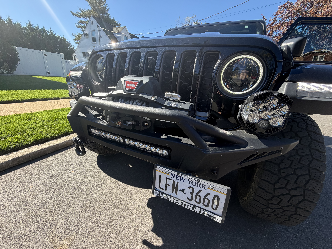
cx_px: 166
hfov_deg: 102.1
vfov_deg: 85.7
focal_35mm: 14
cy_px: 124
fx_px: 134
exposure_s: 1/502
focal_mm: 2.22
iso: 64
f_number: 2.2
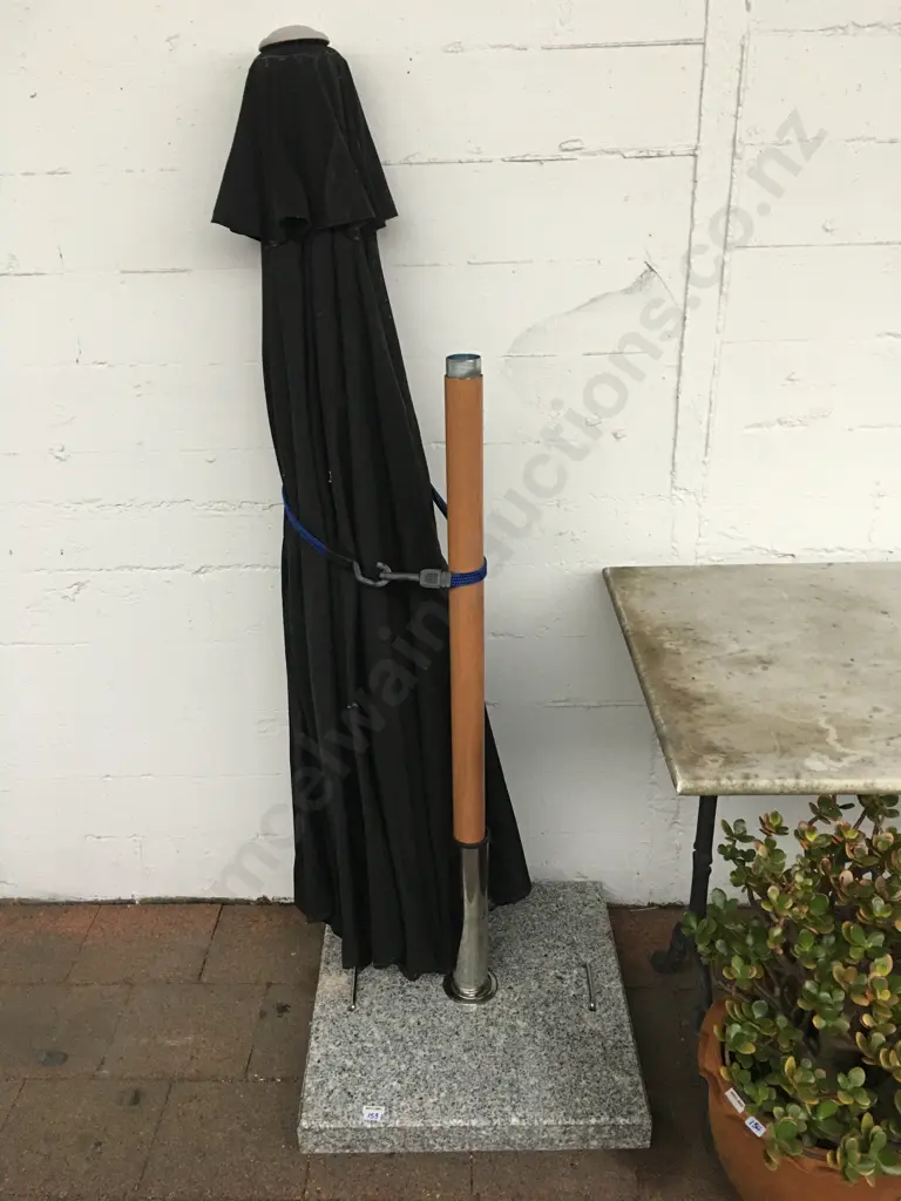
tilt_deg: -23.0
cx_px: 450
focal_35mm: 29
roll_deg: +0.8
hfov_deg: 48.2
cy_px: 600
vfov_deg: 61.7
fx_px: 1006
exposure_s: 1/10
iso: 100
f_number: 2.2
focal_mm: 4.15
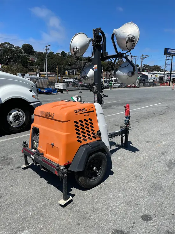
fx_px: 175
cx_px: 88
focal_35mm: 26
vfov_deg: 67.3
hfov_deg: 53.1
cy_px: 117
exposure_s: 1/5291
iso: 50
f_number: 1.6
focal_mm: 4.2
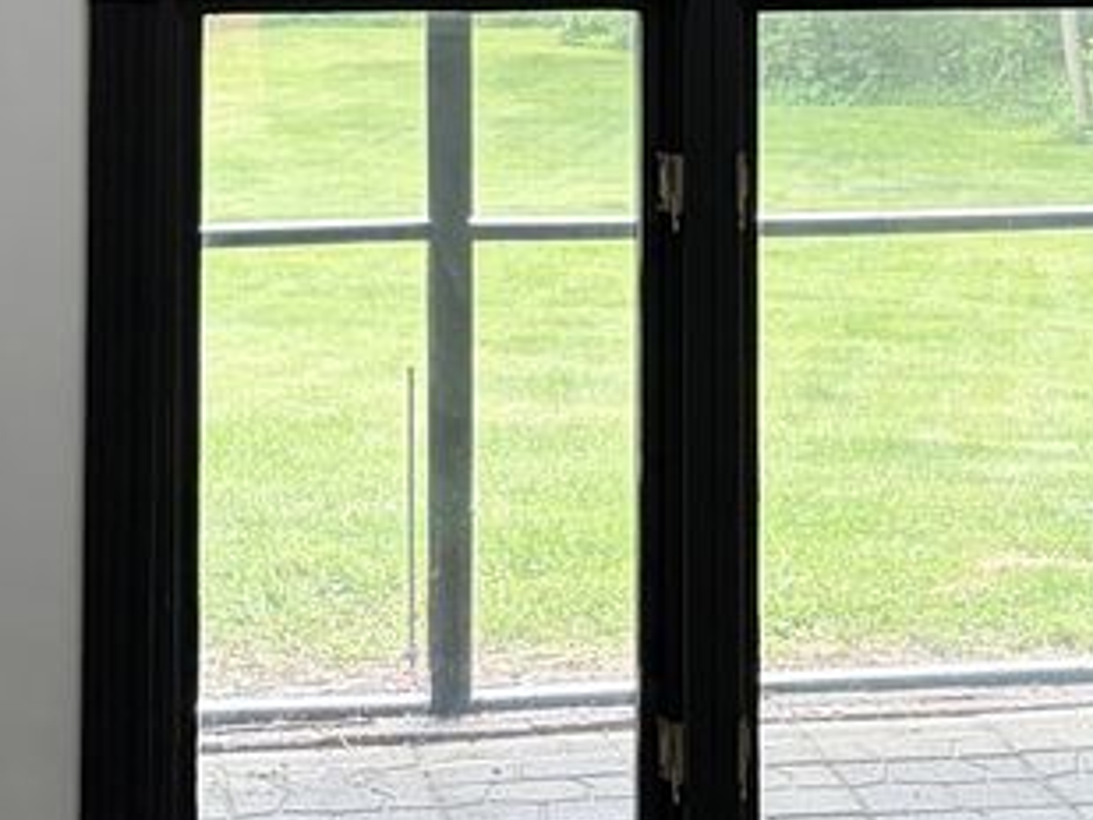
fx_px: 3822
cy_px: -191
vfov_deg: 12.0
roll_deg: +0.1
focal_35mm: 121
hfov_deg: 16.2
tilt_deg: +0.6
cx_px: 849
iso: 64
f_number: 1.6
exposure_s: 1/120
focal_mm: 5.96
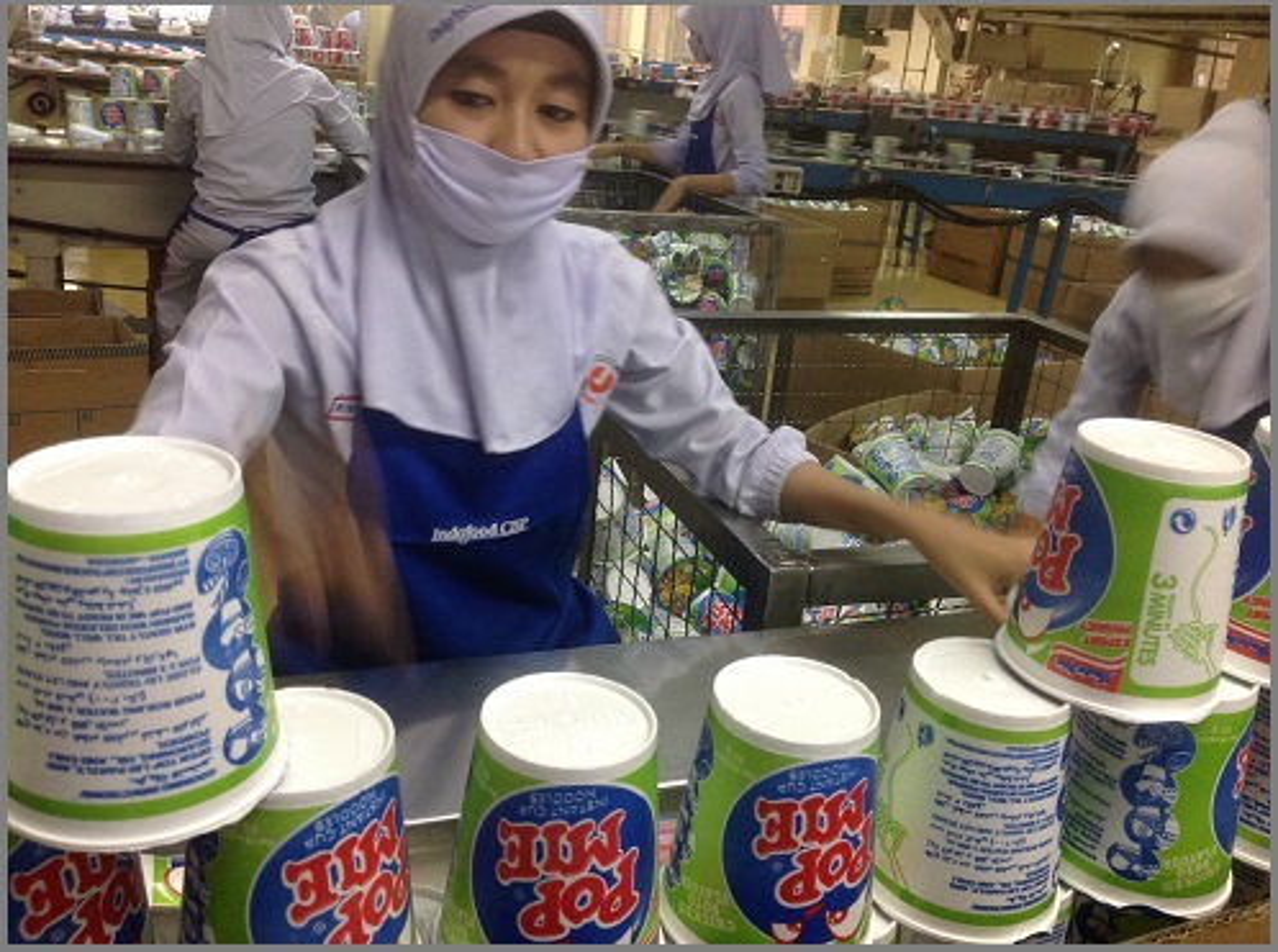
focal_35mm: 35
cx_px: 639
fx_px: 1289
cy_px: 476
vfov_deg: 40.5
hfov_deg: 52.7
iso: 125
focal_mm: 4.28
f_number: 2.4
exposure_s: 1/15
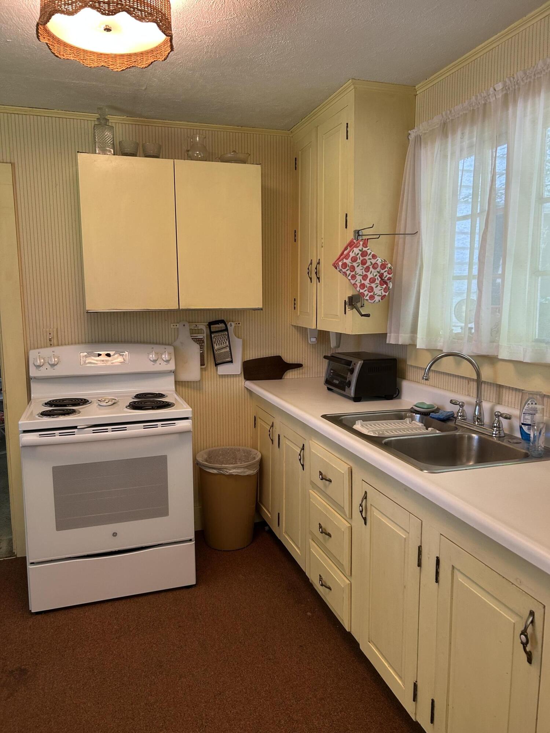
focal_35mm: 26
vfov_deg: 67.3
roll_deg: +0.3
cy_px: 366
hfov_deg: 53.1
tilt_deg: -5.4
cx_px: 275
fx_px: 551
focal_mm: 5.7
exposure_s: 1/60
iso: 100
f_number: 1.5
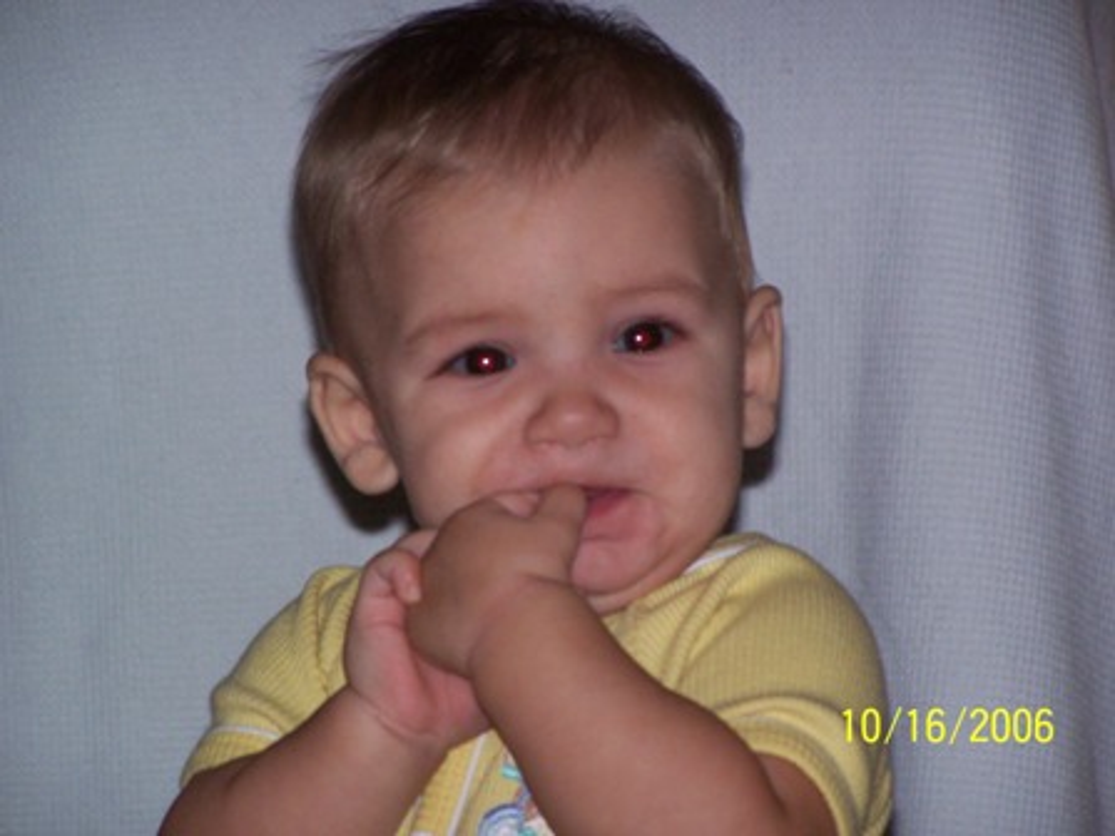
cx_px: 558
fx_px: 7666
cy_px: 418
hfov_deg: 8.3
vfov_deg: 6.2
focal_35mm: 238
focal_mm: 39.5
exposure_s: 1/180
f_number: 3.3
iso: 140
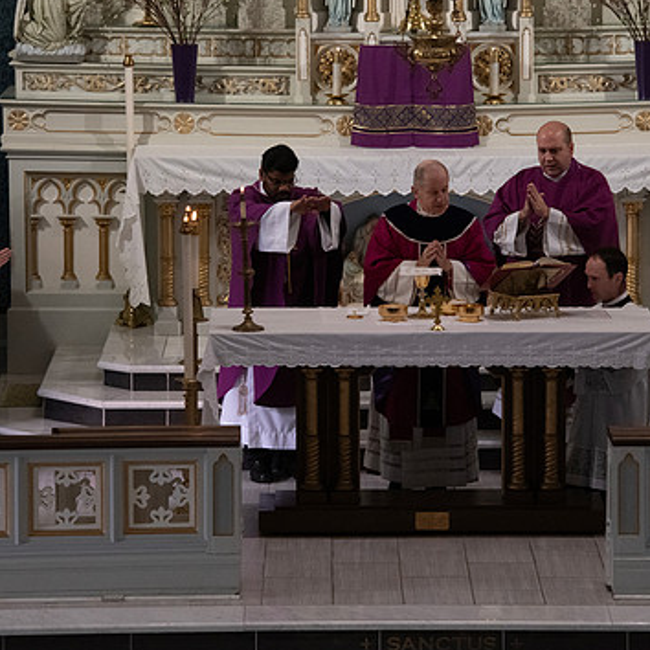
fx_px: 4440
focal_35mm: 209
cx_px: 397
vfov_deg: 8.4
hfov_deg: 8.4
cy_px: 328
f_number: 10
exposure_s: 1/100
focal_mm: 150
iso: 4000
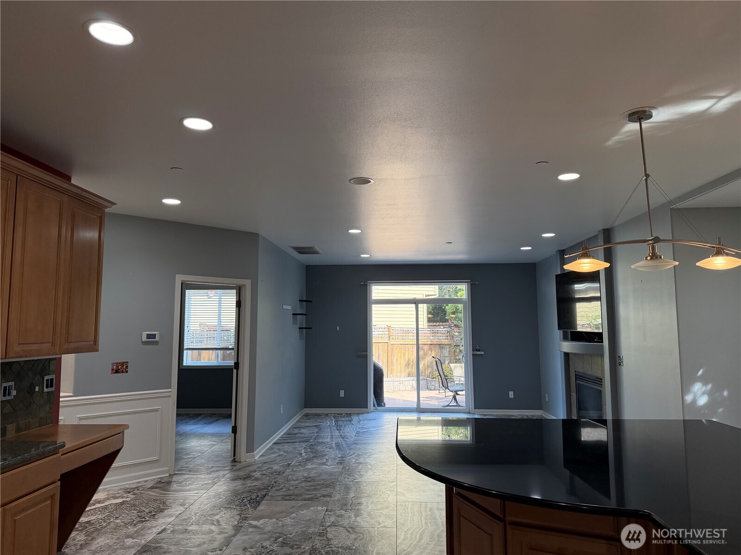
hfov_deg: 71.6
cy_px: 278
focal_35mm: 24
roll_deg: +0.5
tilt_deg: +5.2
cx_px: 370
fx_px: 514
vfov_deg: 56.8
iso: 200
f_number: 1.78
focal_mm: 6.76
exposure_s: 1/161
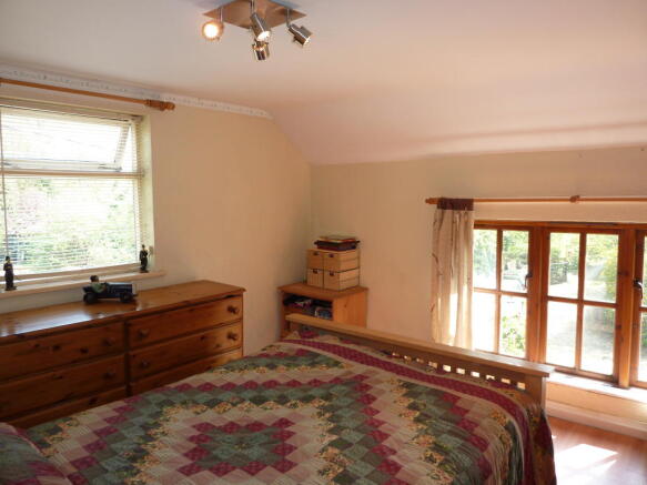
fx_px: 467
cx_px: 324
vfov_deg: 54.9
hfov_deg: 69.4
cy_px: 242
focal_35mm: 25
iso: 100
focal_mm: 4.1
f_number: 3.3
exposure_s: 1/50
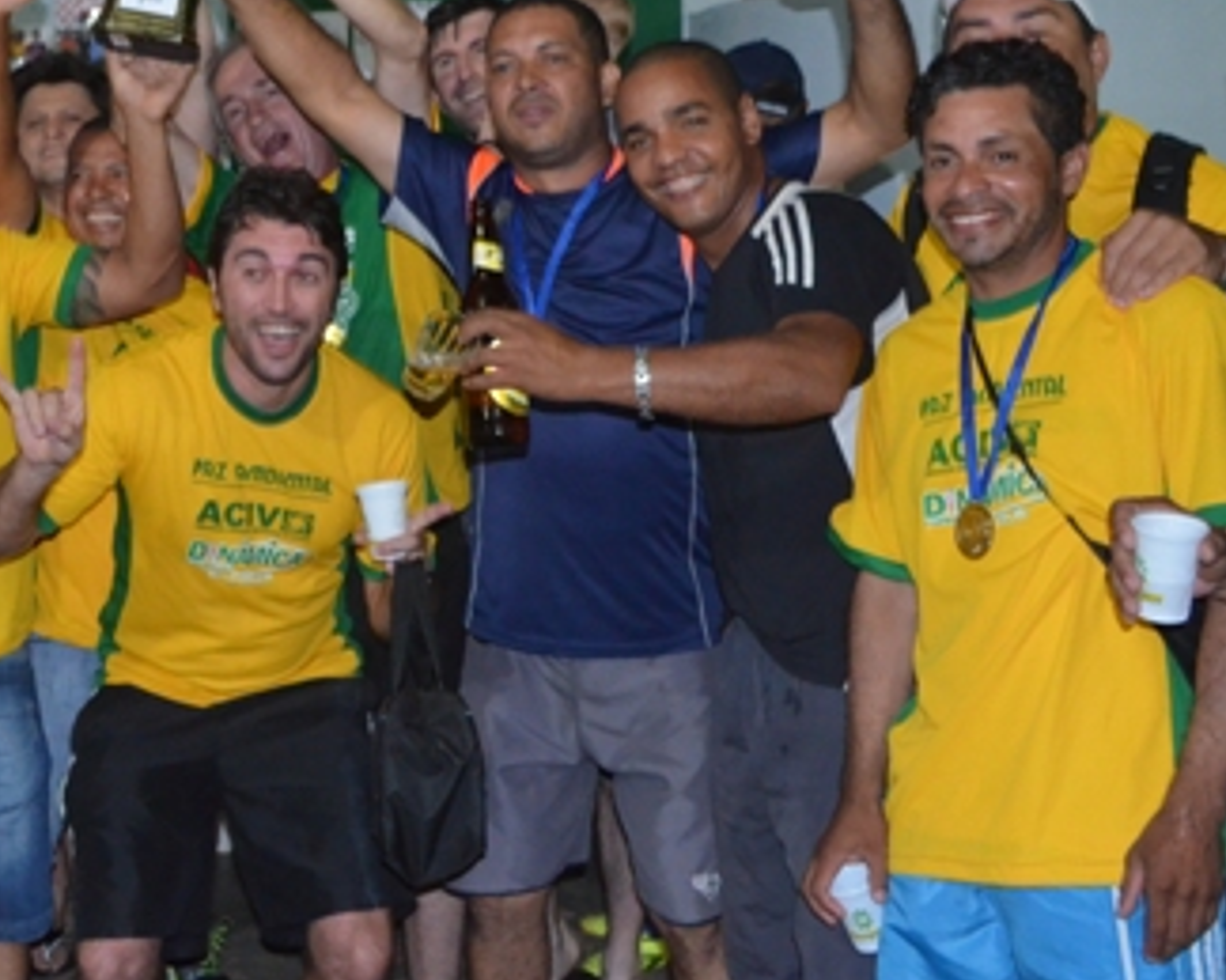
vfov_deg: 30.0
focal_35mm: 50
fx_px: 1814
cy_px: 314
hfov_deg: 36.1
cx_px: 250
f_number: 3.5
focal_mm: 18
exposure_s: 1/60
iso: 3200
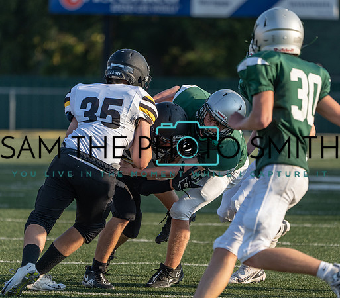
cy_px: 151
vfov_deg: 3.7
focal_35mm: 440
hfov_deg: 4.2
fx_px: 4603
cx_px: 177
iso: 500
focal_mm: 358
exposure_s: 1/1250
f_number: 5.6
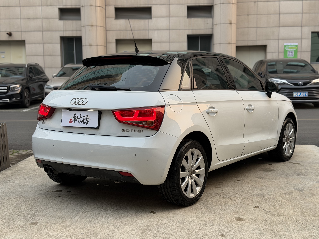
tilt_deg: -5.9
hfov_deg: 39.7
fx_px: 442
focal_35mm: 48
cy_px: 120
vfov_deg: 30.3
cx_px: 160
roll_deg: +0.6
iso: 50
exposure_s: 1/129
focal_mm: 6.76
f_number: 1.78
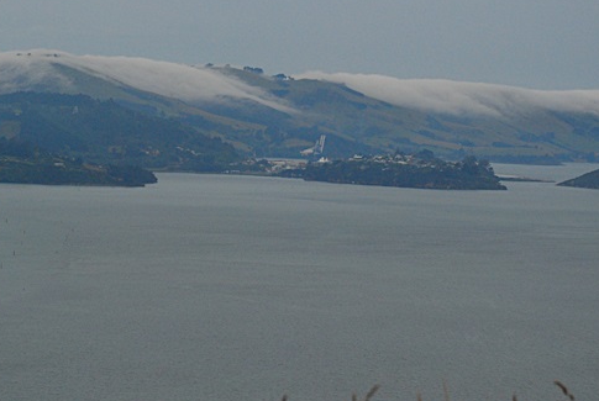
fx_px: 3299
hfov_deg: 10.4
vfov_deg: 7.0
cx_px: 278
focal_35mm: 198
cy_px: 157
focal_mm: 80
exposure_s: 1/1600
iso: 400
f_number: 6.3
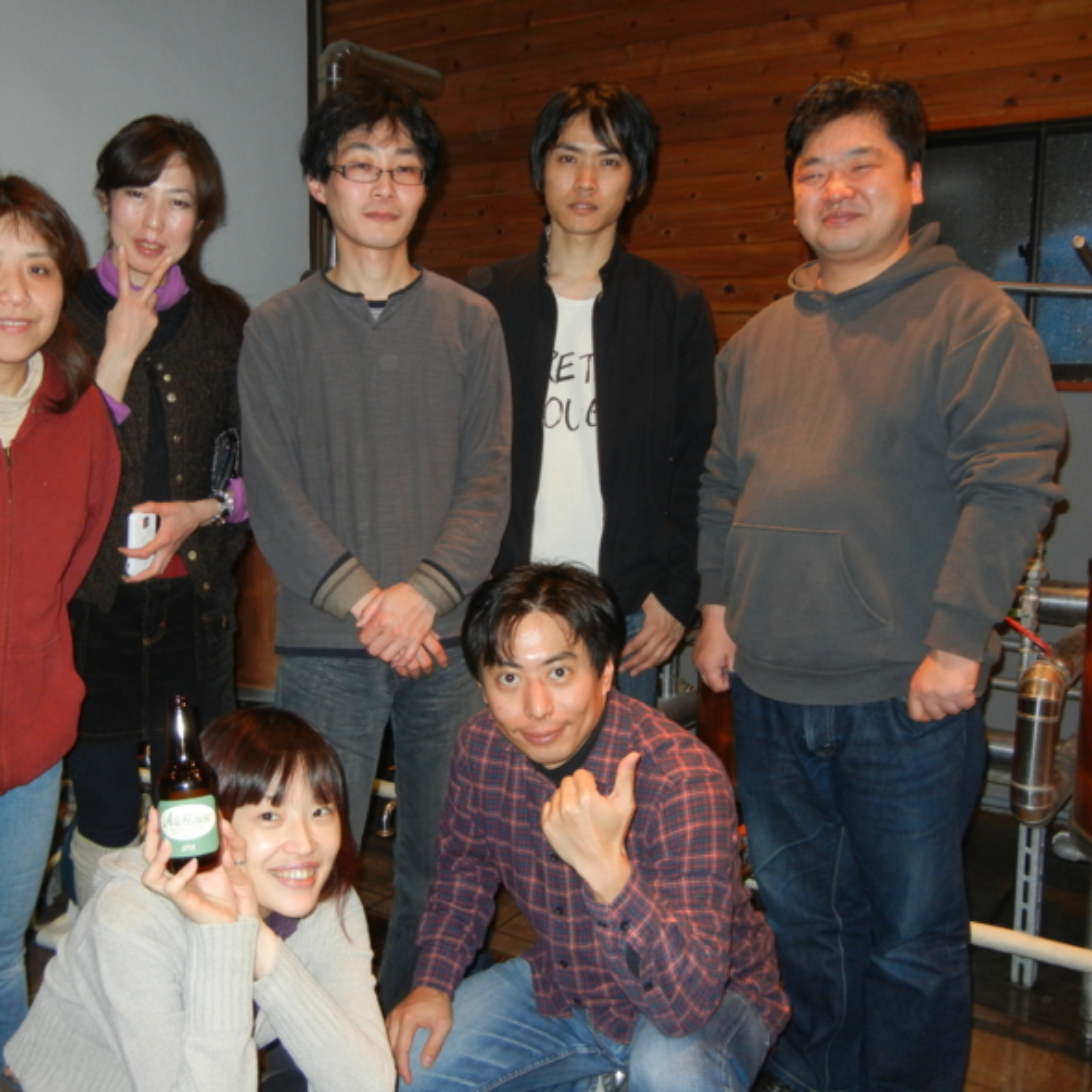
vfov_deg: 46.0
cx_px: 432
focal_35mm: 36
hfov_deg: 45.8
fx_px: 1285
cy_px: 547
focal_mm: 5.4
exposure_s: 1/30
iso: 228
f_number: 3.5
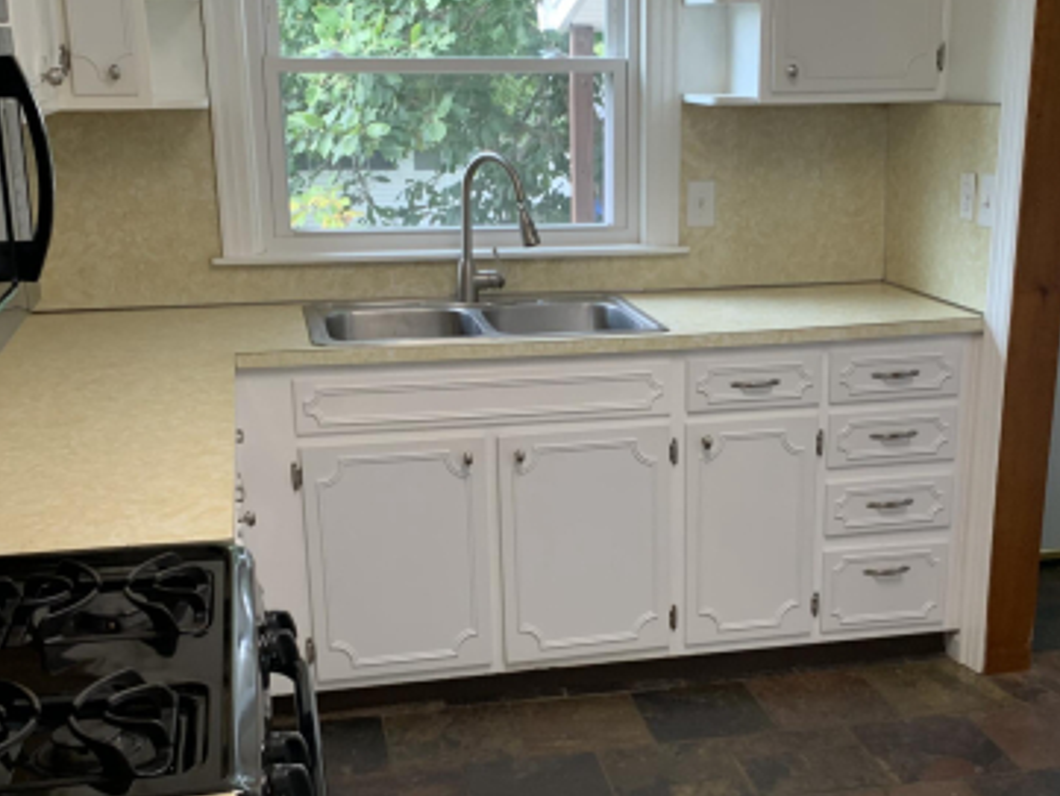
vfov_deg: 30.1
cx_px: 645
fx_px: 1470
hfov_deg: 39.4
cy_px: 517
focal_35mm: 48
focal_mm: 4.25
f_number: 1.8
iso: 64
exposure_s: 1/60
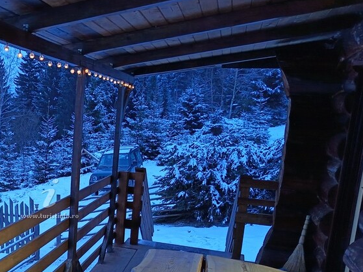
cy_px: 205
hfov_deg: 40.6
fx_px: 461
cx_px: 57
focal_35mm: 44
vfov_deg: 32.2
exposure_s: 1/33.3
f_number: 1.75
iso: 2711
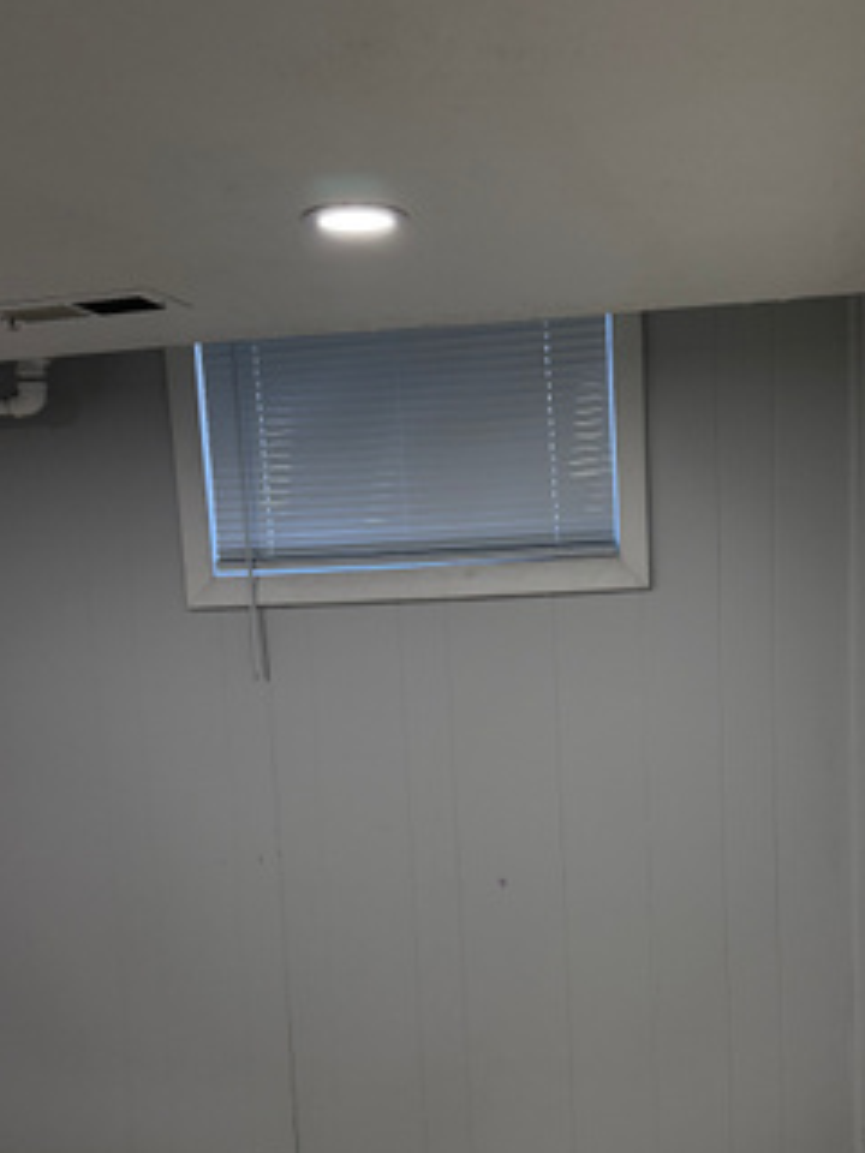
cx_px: 501
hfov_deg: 39.6
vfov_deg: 50.7
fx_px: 1199
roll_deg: +3.0
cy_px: 735
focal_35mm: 36
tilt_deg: -7.1
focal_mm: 6.76
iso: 200
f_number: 1.78
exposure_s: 1/181
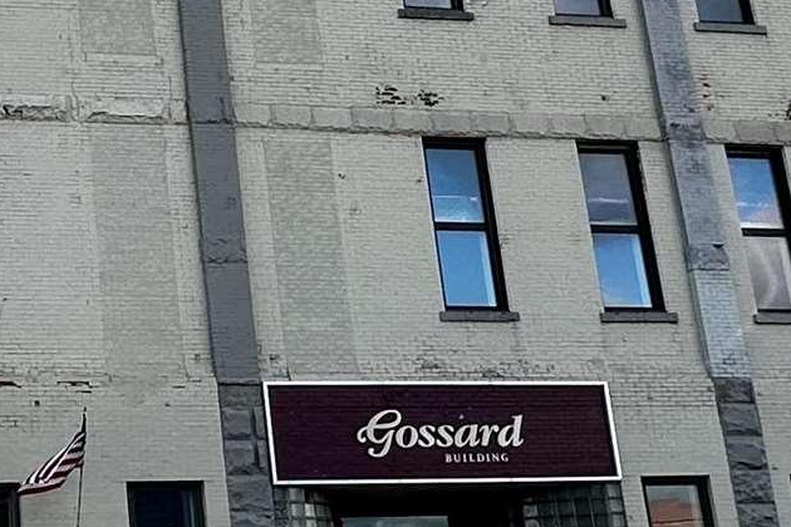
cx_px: -114
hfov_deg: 25.9
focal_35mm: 71
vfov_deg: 19.2
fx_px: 1560
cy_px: 211
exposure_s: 1/442
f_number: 2.2
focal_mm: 2.22
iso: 40
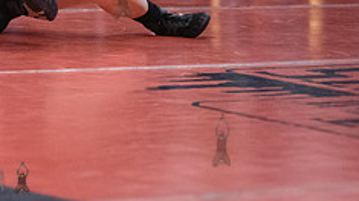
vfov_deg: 5.4
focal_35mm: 222
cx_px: -75
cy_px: -81
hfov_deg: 9.6
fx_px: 2113
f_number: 3.5
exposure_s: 1/500
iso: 8000
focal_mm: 86
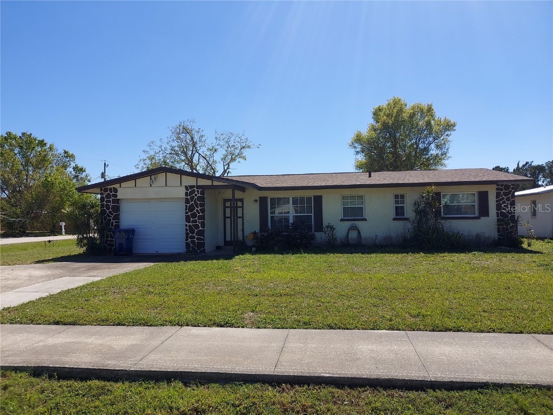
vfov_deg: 54.9
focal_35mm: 25
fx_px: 399
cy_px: 208
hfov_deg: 69.4
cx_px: 276
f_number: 2
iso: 50
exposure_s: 1/1566
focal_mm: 4.6
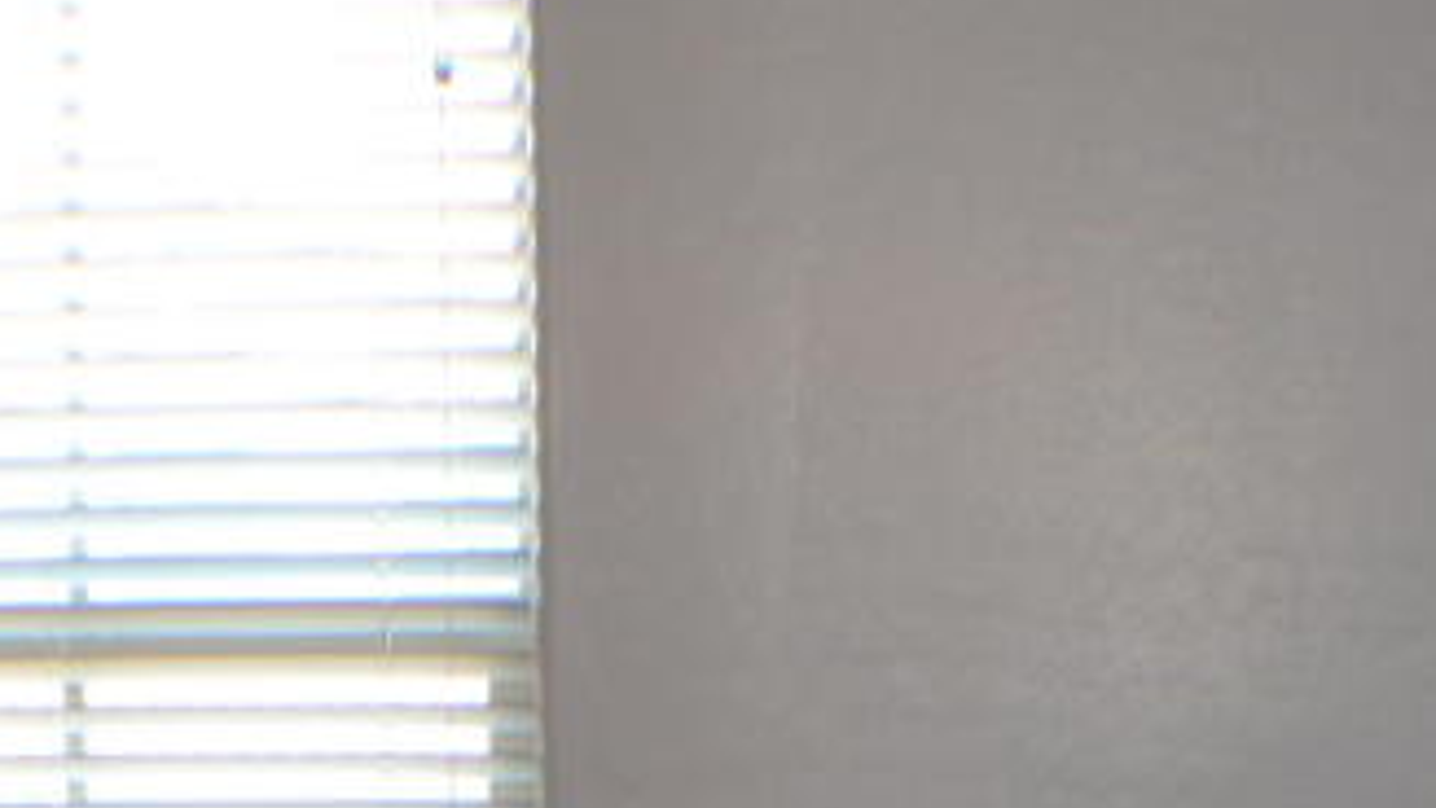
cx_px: 369
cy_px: 1089
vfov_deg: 9.0
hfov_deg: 16.1
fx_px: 5065
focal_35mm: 133
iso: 220
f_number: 4
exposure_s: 1/30
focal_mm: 24
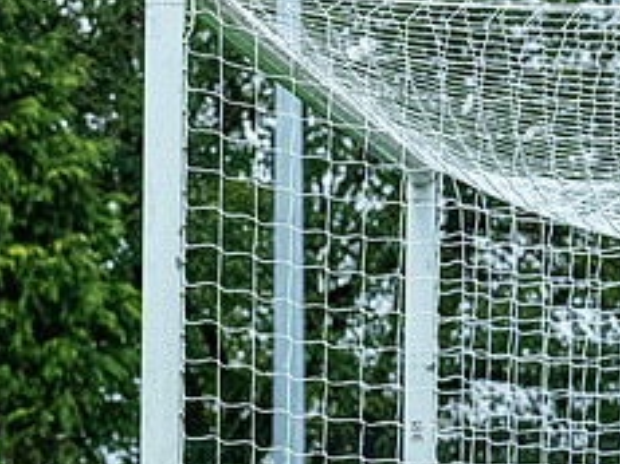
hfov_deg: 4.1
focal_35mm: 477
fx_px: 8539
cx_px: -217
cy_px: 329
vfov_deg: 3.1
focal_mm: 135
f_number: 6.3
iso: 10000
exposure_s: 1/800
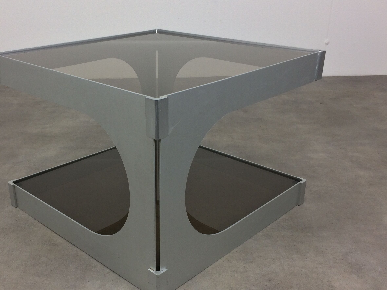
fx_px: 447
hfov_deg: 46.6
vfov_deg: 35.9
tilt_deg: -23.5
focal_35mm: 40
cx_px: 157
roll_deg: -0.3
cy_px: 163
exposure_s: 1/33
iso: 40
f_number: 2.2
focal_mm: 4.15
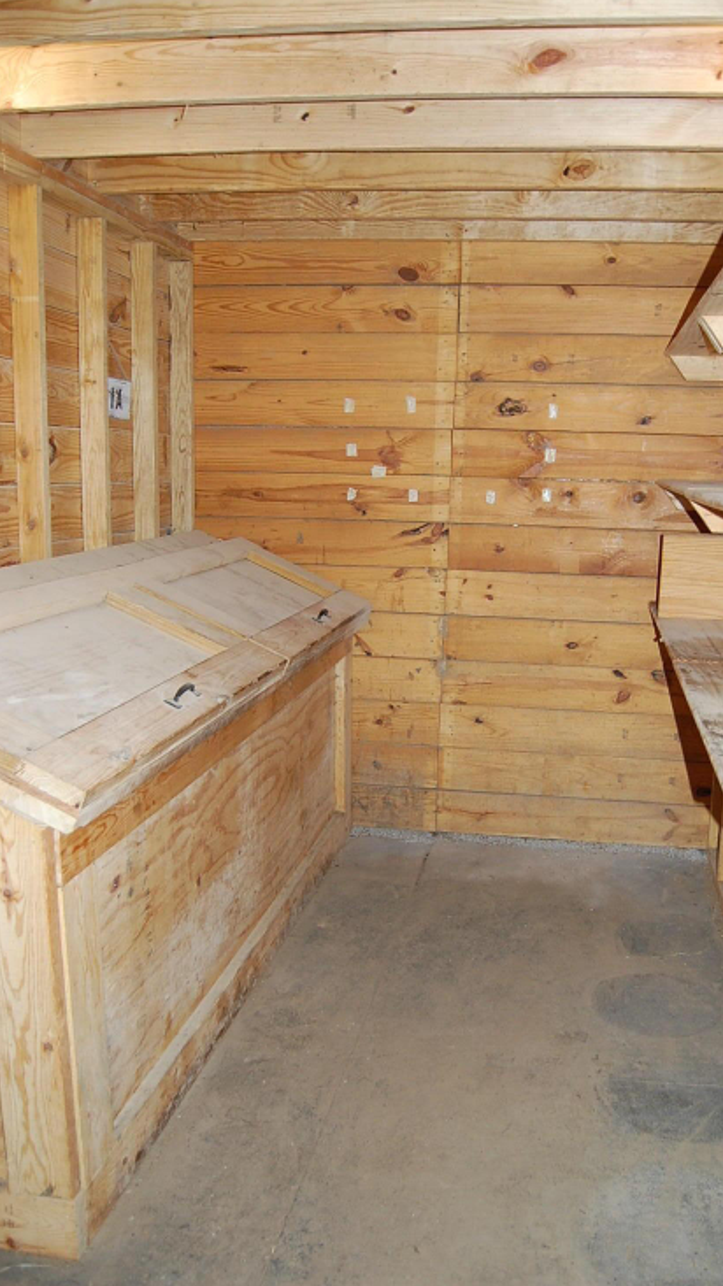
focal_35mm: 29
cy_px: 628
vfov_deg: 66.1
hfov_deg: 40.0
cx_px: 433
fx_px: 989
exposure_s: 1/60
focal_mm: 18
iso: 400
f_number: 3.5
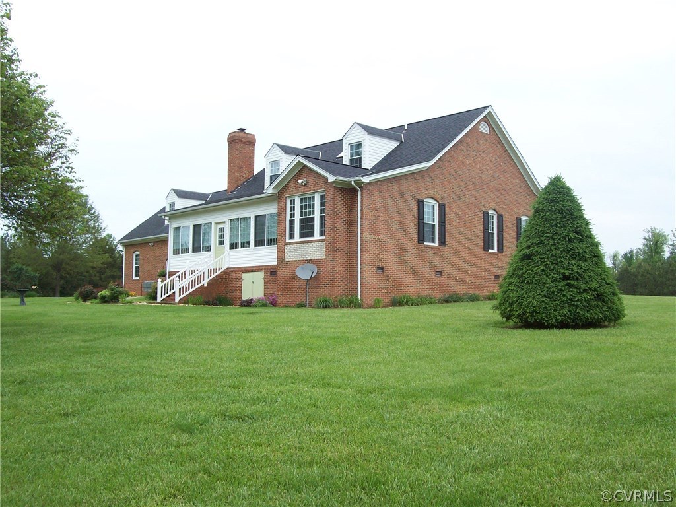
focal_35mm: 36
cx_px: 338
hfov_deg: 51.4
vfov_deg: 39.7
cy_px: 254
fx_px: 703
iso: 80
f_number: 4.8
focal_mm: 6
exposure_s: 1/273
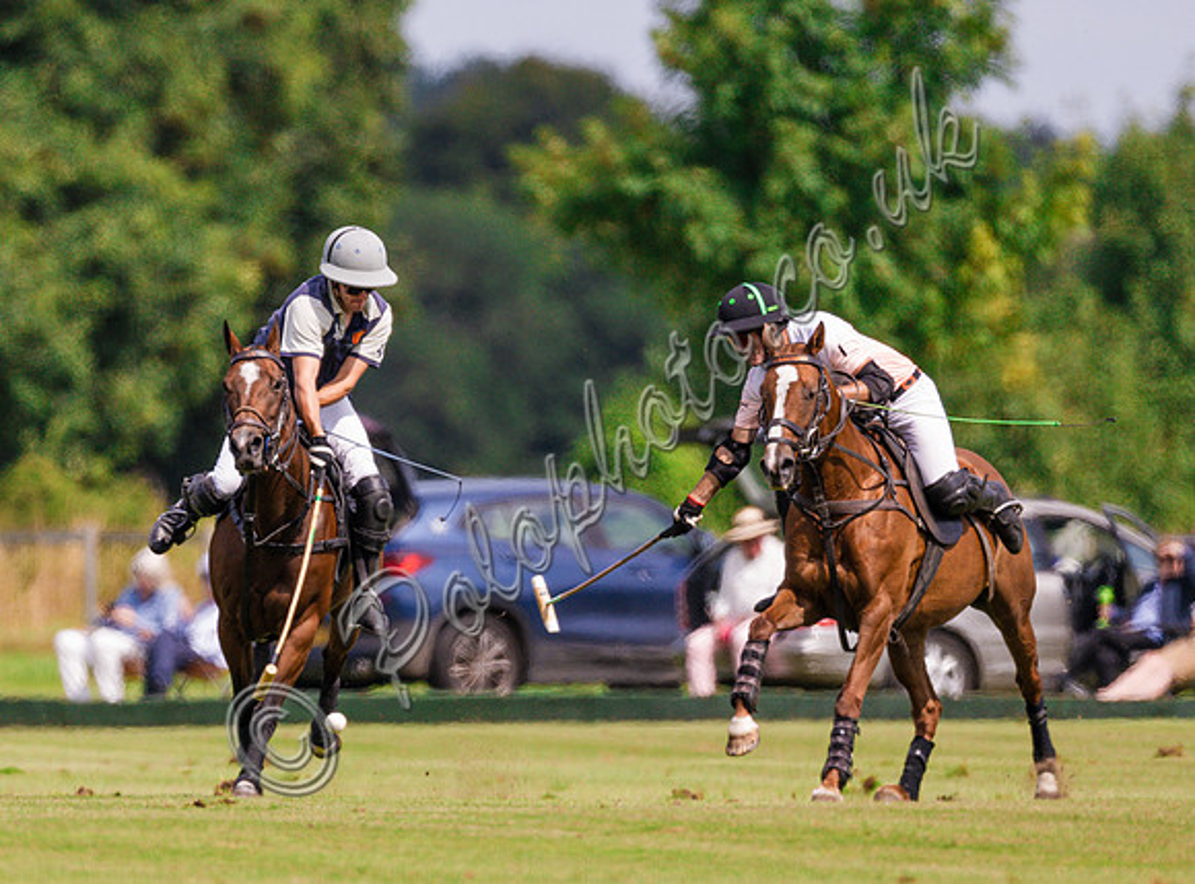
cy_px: 506
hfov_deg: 2.0
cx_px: 453
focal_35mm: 1017
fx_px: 34921
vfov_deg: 1.5
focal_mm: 500
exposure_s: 1/3200
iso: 400
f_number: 4
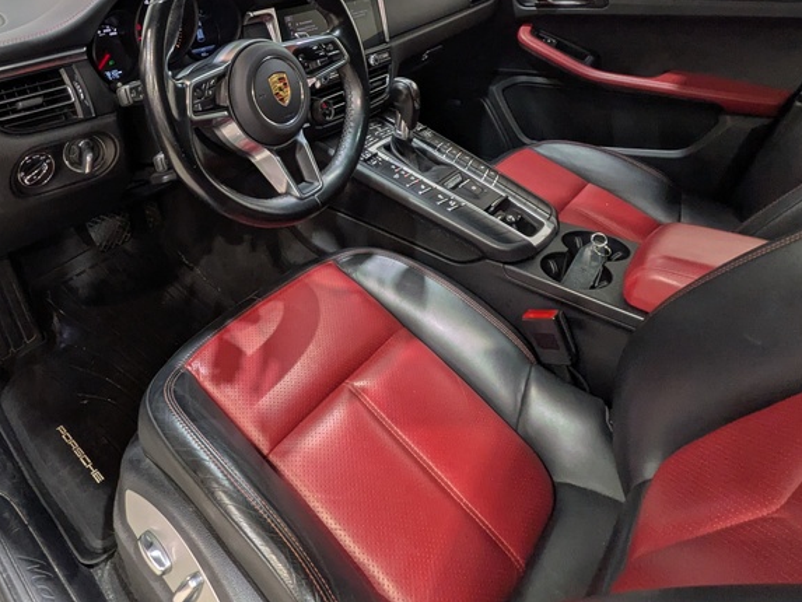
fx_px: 579
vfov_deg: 51.9
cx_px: 234
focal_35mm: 25
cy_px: 133
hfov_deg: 66.4
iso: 46
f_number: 2.2
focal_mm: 1.83
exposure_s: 1/30
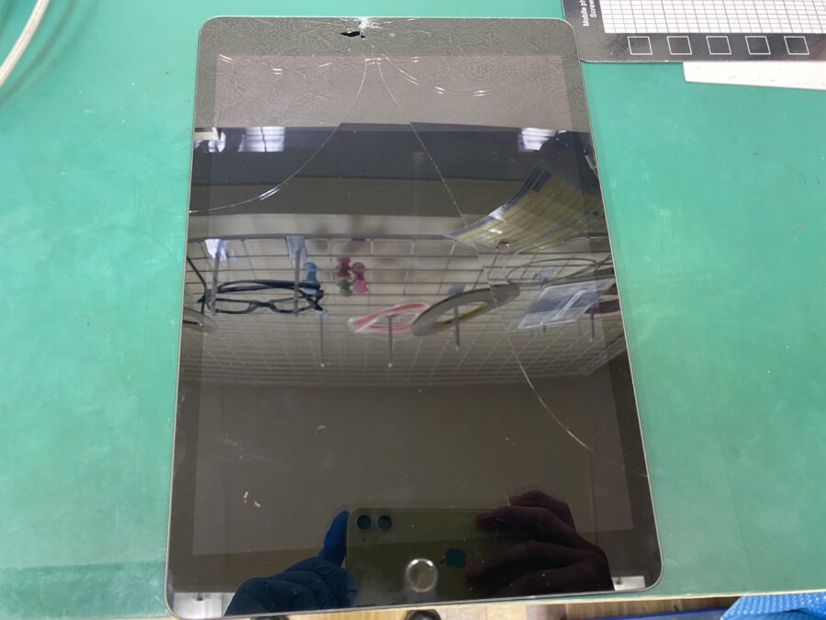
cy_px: 310
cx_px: 413
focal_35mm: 26
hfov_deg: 67.3
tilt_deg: -71.5
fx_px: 620
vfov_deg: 53.1
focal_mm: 4.25
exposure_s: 1/50
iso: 160
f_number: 1.8
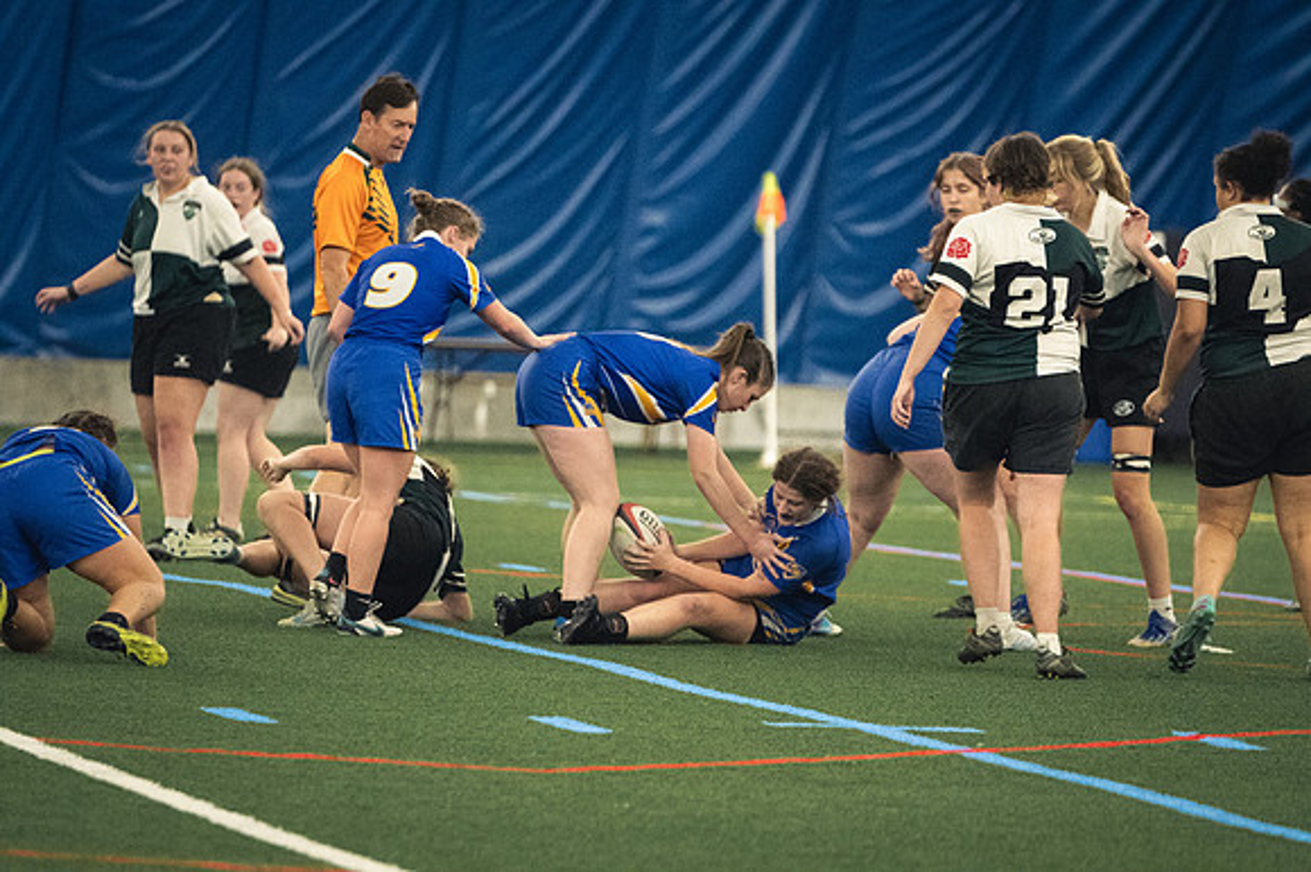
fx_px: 10918
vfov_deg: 4.6
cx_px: 656
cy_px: 436
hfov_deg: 6.9
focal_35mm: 300
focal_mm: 200
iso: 10000
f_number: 2.8
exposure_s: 1/500
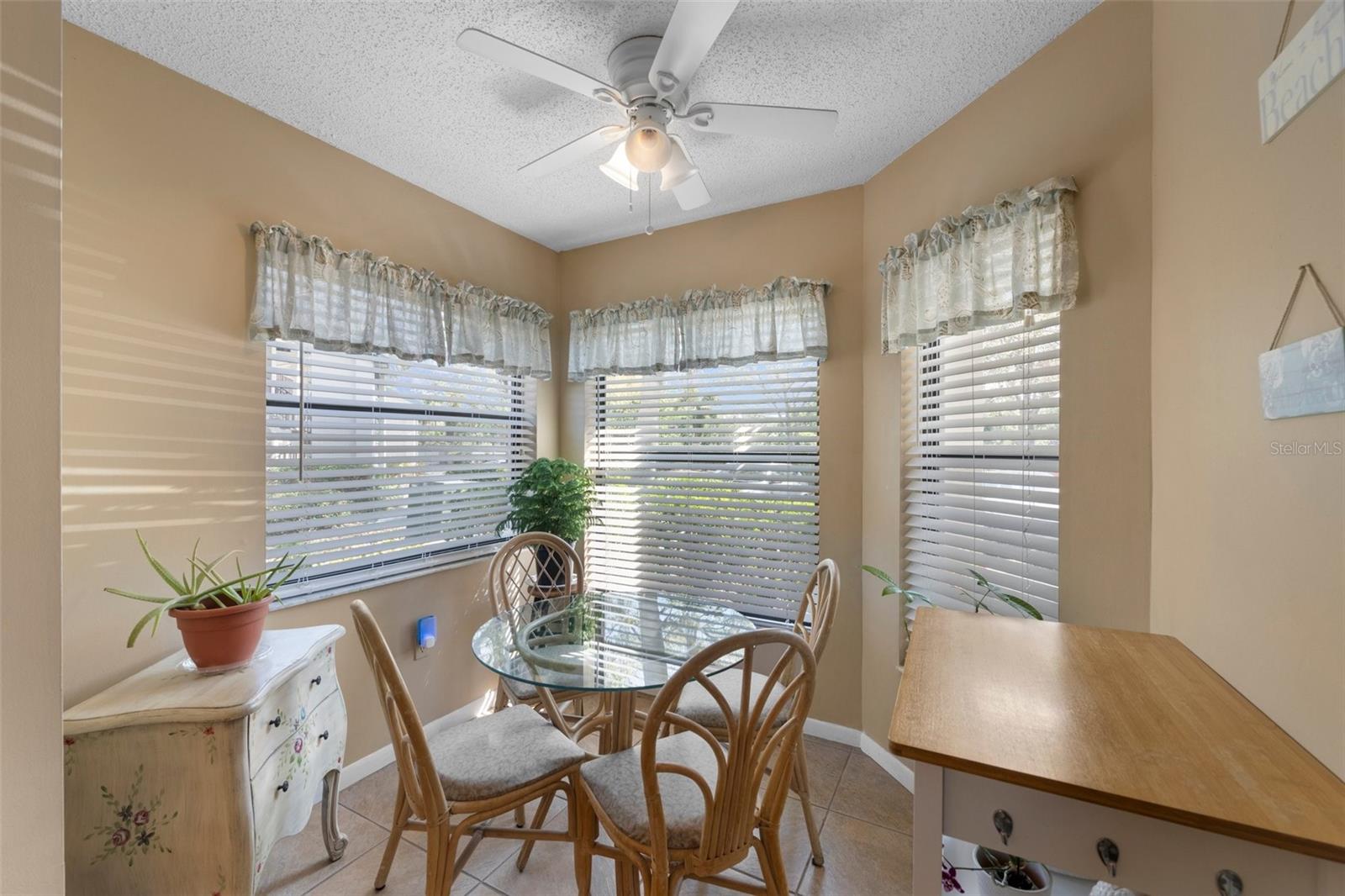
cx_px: 672
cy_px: 448
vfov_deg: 81.2
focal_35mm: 14
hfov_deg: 104.3
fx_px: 523
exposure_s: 1/10
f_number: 8
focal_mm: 14
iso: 800
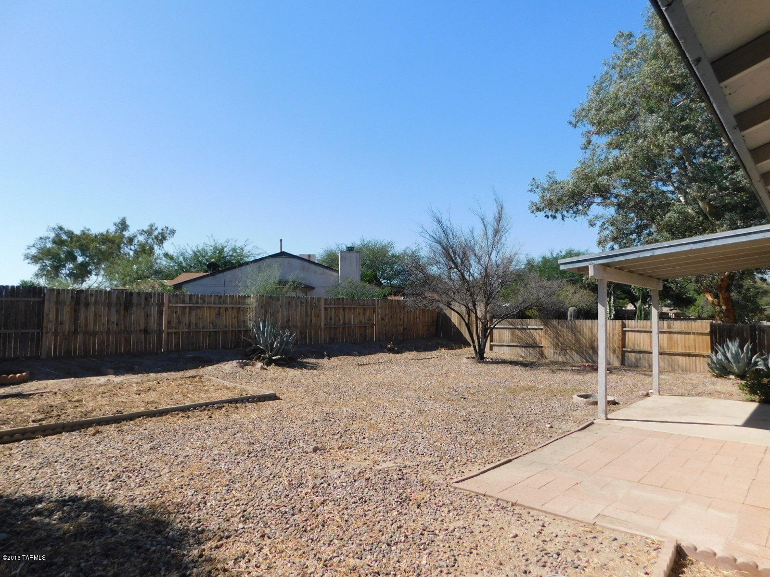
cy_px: 288
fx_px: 512
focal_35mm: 23
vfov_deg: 58.9
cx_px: 385
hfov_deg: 73.9
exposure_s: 1/400
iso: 125
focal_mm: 4
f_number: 6
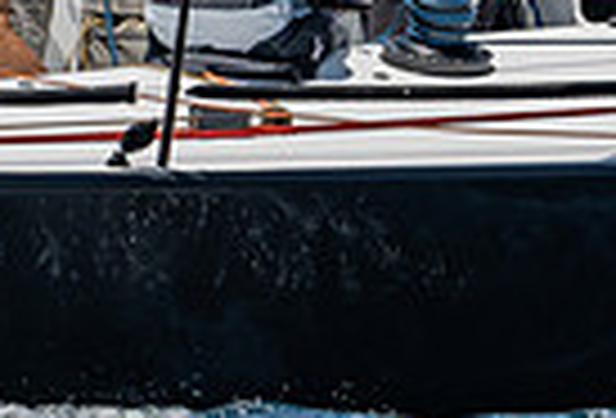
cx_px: -188
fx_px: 28098
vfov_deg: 0.9
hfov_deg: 1.3
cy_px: -620
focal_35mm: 1633
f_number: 5.6
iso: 320
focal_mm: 290
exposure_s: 1/1600
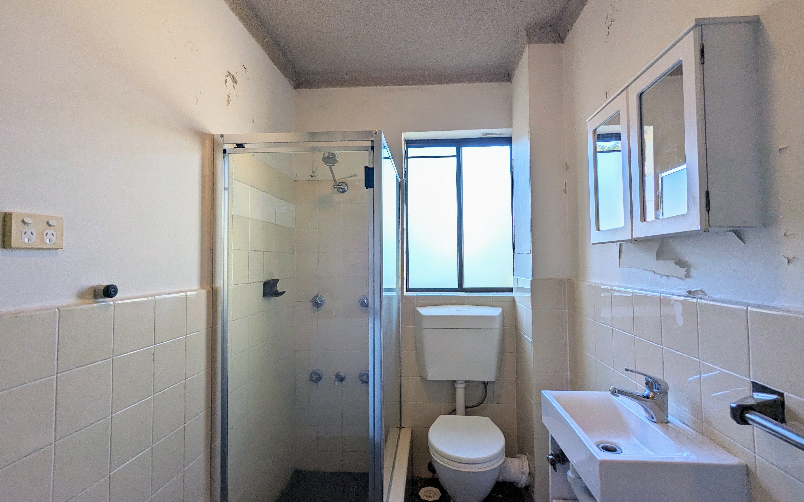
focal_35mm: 17
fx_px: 373
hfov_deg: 94.4
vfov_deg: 68.0
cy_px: 241
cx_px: 402
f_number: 2.2
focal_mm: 2.35
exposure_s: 1/114
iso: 67
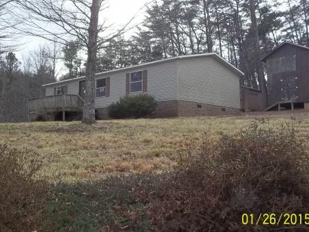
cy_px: 106
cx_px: 133
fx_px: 366
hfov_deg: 45.6
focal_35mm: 41
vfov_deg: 35.1
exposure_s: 1/400
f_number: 2.9
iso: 64
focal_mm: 5.7
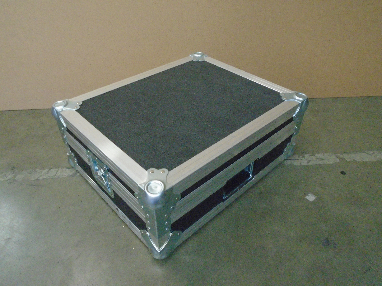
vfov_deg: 53.1
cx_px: 191
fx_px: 287
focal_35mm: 26
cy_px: 143
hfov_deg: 67.3
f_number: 3.2
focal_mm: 4.6
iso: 800
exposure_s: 1/40
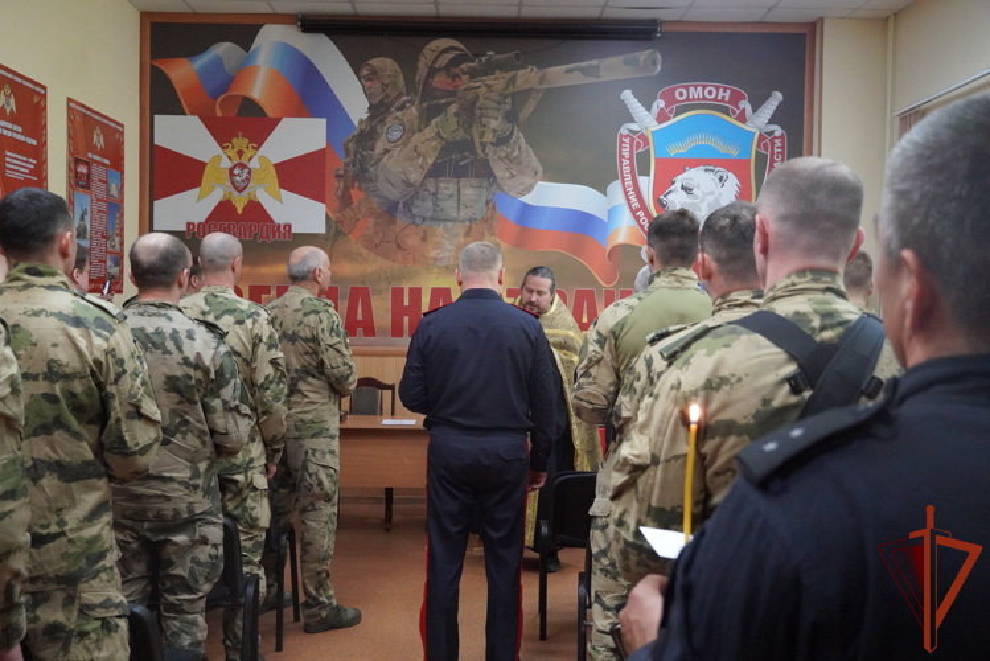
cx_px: 495
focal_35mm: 36
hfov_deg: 53.1
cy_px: 330
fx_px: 990
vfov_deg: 36.9
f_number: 4
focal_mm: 24
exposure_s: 1/160
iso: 6400
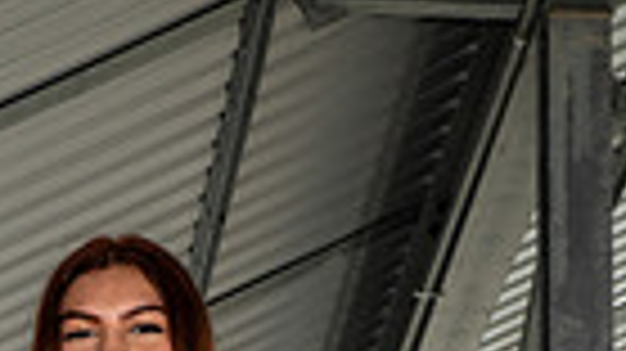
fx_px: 3384
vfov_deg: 5.6
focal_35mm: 204
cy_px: 958
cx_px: 158
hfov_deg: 10.5
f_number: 7.1
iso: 200
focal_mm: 60
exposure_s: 1/320
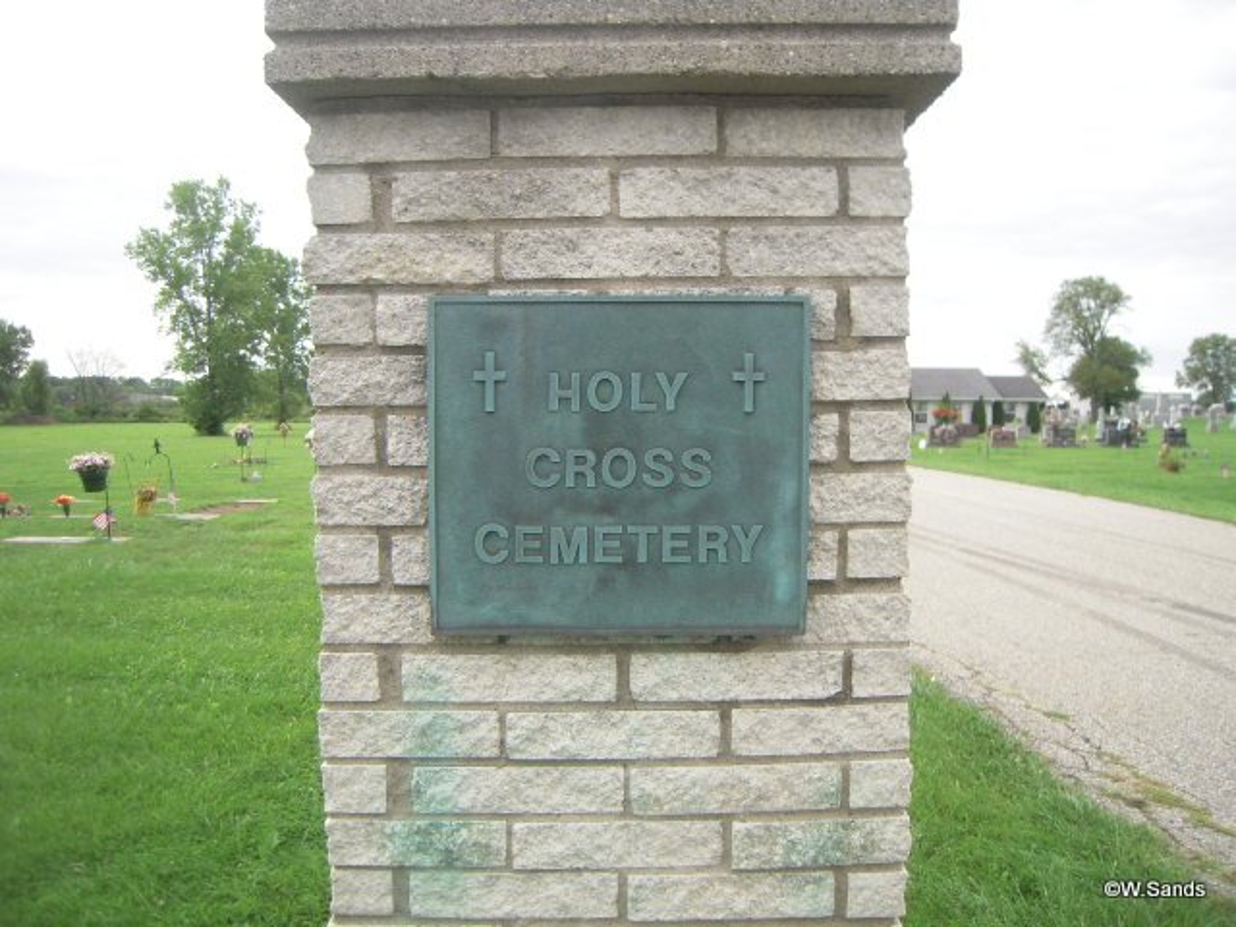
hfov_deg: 63.4
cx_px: 618
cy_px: 464
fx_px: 1000
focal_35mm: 28
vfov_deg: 49.7
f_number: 5.4
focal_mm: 5
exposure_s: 1/250
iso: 160
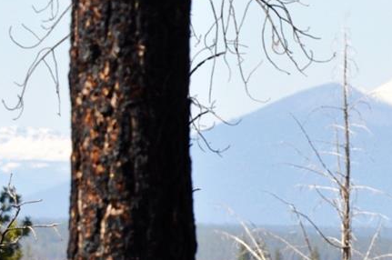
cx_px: 423
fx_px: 5955
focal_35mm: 548
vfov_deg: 2.5
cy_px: 128
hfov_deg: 3.8
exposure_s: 1/320
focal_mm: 105
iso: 200
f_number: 9
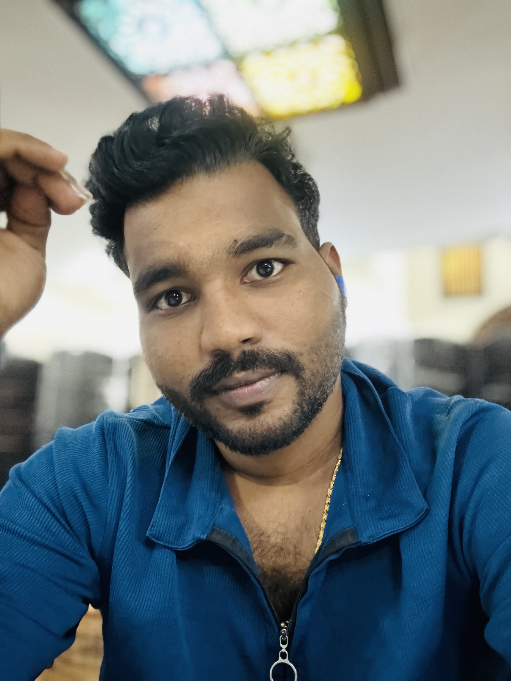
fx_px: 590
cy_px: 340
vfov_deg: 60.0
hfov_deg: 46.8
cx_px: 256
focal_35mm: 30
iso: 1600
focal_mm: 2.69
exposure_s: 1/17
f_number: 1.9
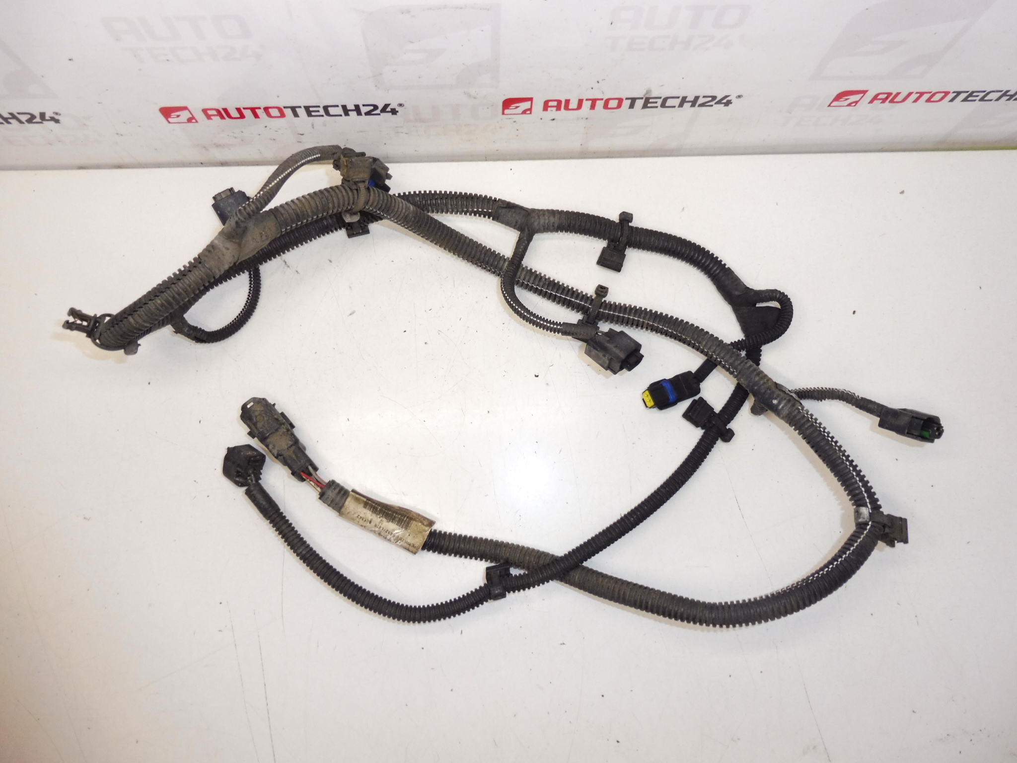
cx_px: 508
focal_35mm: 24
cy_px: 382
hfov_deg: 71.6
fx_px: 705
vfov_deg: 56.8
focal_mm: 4.3
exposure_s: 1/100
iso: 200
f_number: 3.5
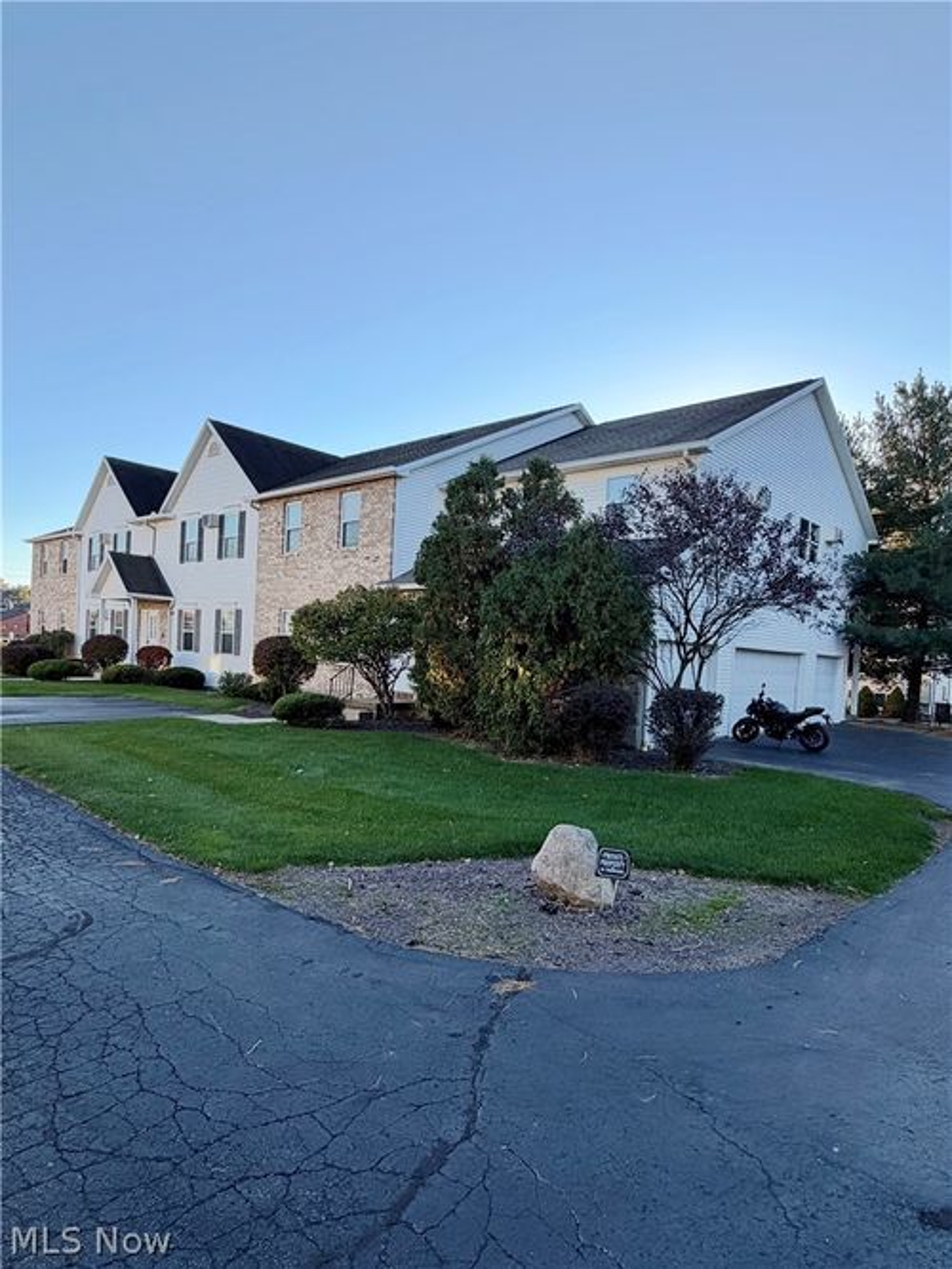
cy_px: 634
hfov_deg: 85.7
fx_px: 513
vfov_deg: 102.0
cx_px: 476
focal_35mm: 14
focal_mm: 2.22
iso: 40
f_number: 2.2
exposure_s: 1/613
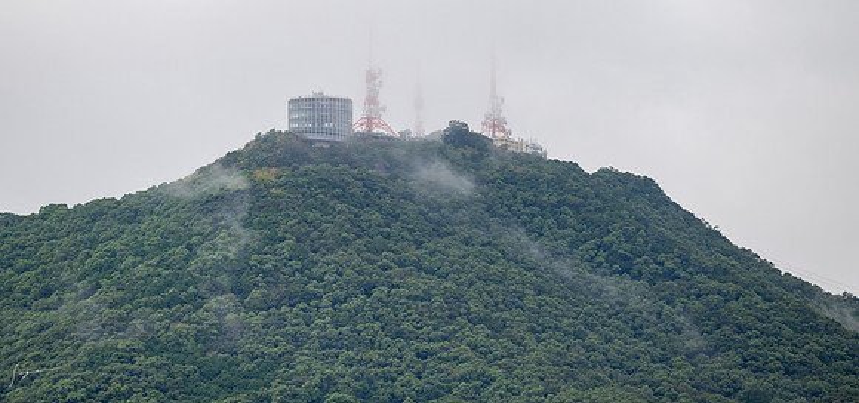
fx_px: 6202
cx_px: 430
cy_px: 117
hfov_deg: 7.9
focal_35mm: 283
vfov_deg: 3.7
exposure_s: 1/1600
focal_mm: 260
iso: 640
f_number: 6.3
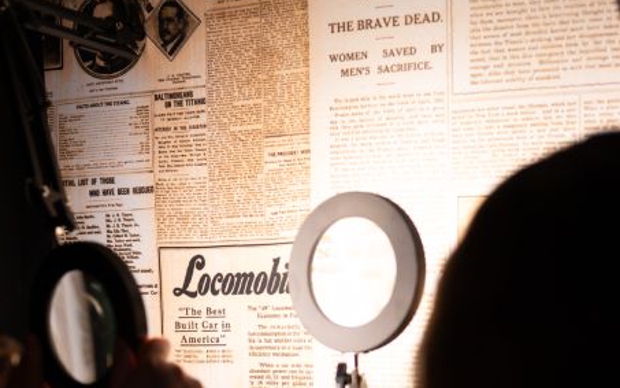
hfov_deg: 32.5
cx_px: 293
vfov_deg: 20.2
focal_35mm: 63
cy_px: 360
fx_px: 1064
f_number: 2
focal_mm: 35
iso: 640
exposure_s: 1/160
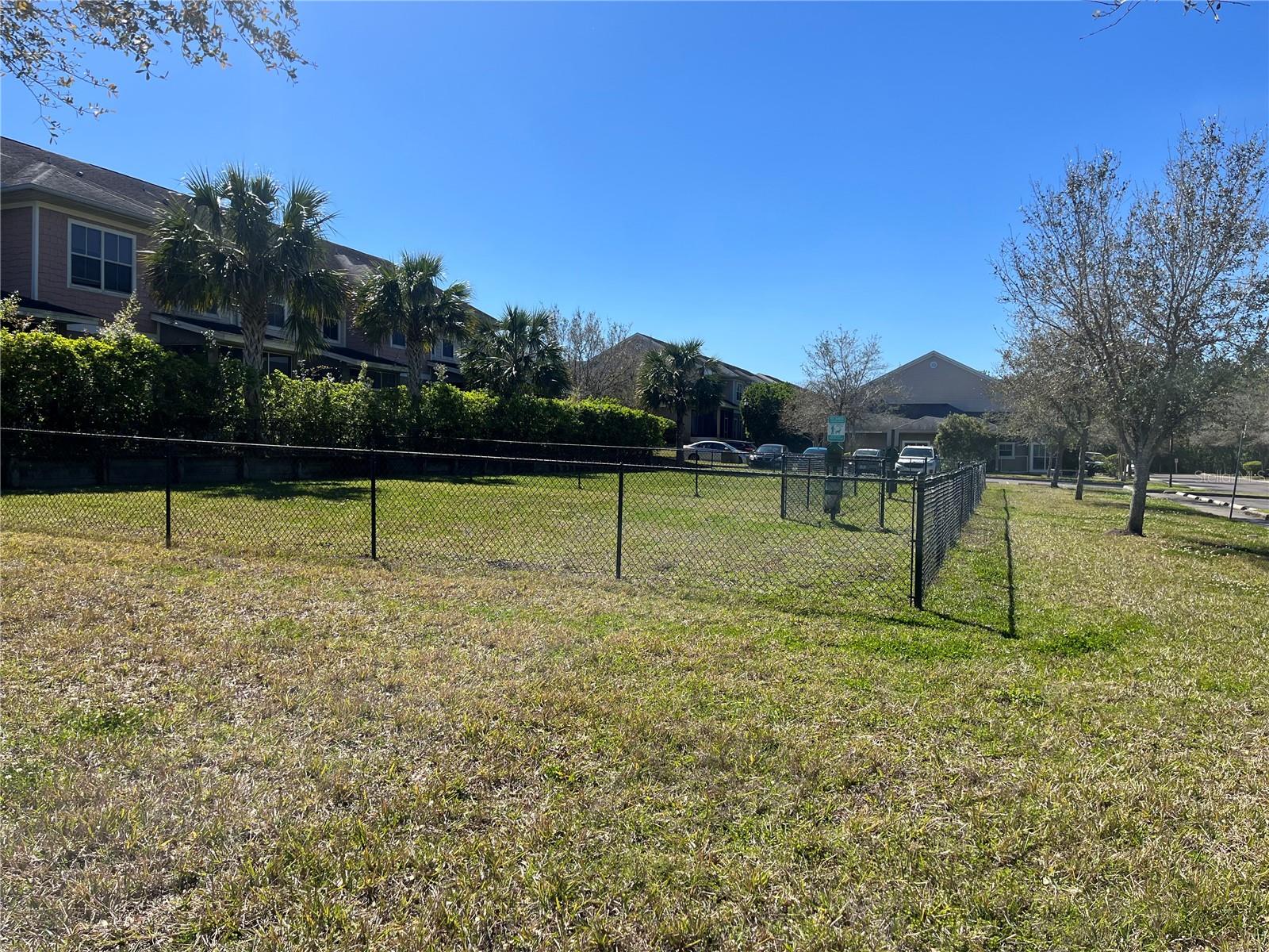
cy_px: 476
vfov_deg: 53.1
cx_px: 634
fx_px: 953
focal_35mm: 26
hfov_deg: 67.3
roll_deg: -2.3
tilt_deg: -3.6
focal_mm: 5.1
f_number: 1.6
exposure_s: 1/3876
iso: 50
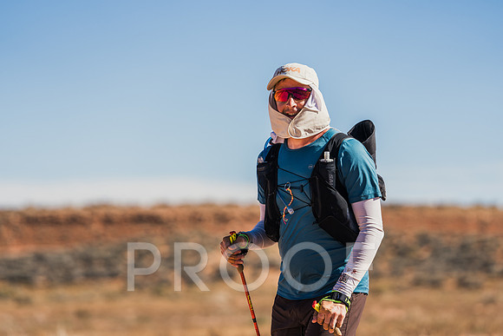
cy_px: 168
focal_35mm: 152
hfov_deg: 13.5
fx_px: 2131
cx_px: 252
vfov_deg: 9.0
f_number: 2.8
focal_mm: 150
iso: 100
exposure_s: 1/2500
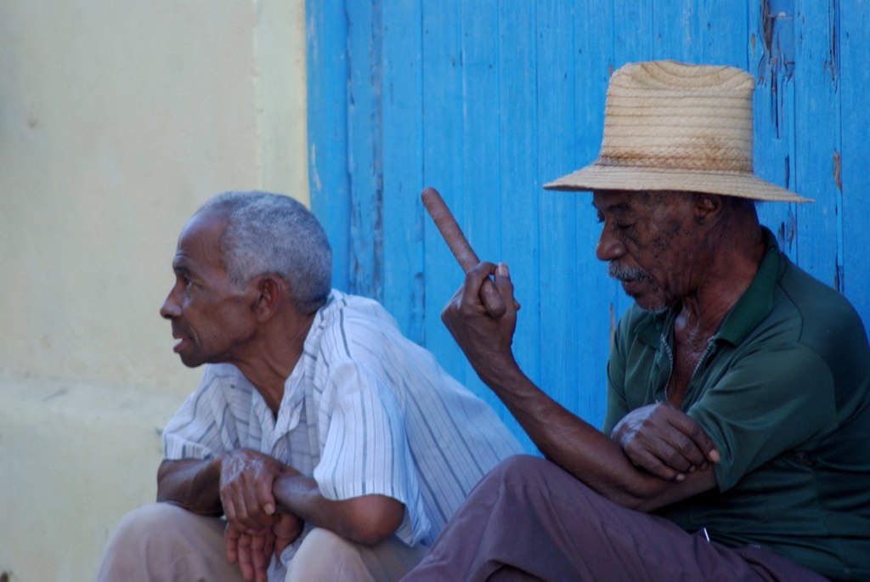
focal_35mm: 450
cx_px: 435
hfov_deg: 4.6
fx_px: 10886
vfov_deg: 3.1
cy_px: 291
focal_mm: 300
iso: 400
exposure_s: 1/100
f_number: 6
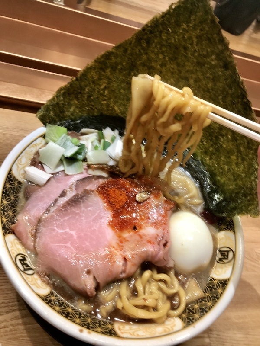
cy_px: 173
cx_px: 130
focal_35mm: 28
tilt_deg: -46.7
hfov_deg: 49.7
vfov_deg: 63.4
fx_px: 280
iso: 32
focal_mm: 3.99
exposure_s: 1/61
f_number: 1.8
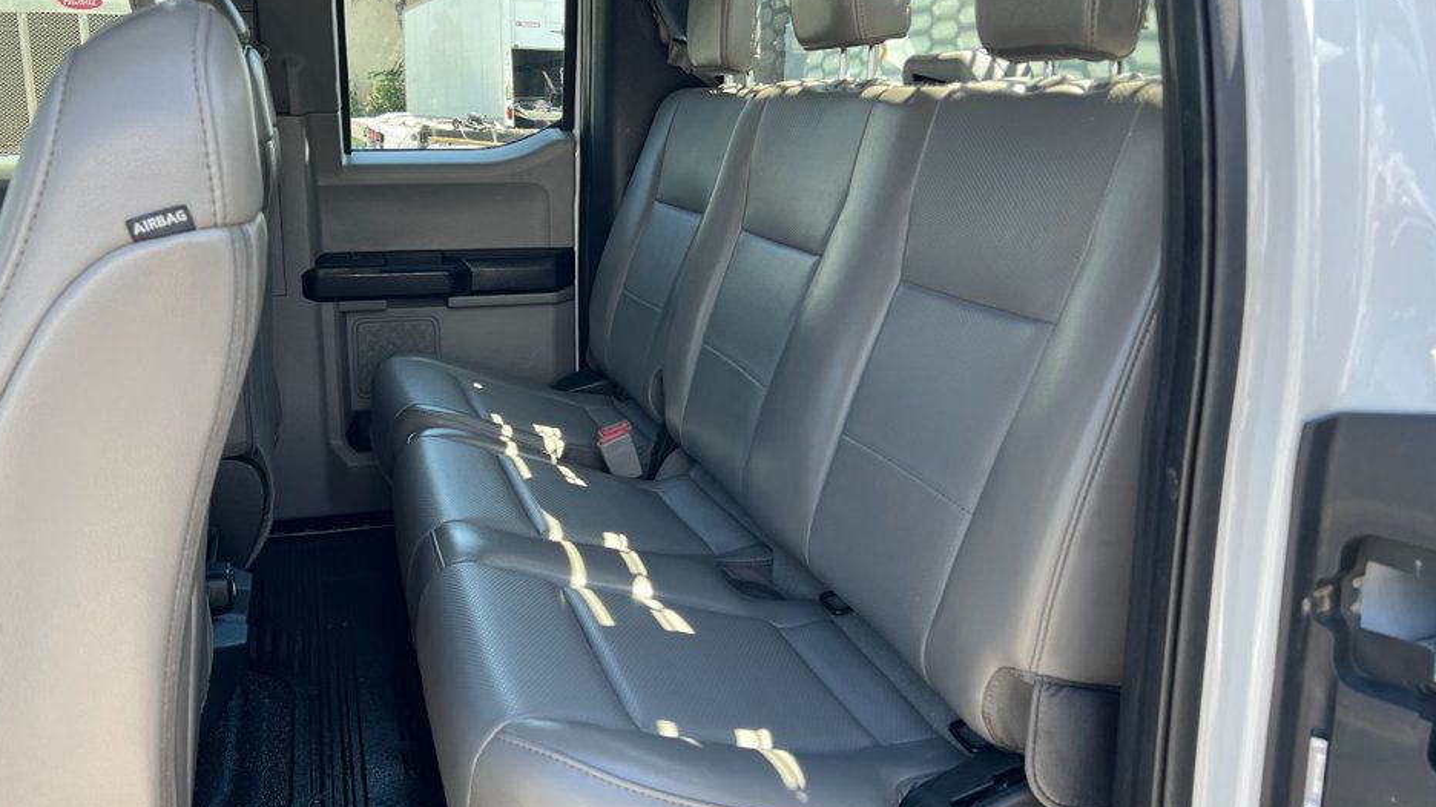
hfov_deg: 62.6
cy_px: 359
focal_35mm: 31
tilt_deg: -13.2
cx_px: 701
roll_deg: -0.1
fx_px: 1180
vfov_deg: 37.7
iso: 50
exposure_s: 1/211
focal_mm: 5.7
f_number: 1.5
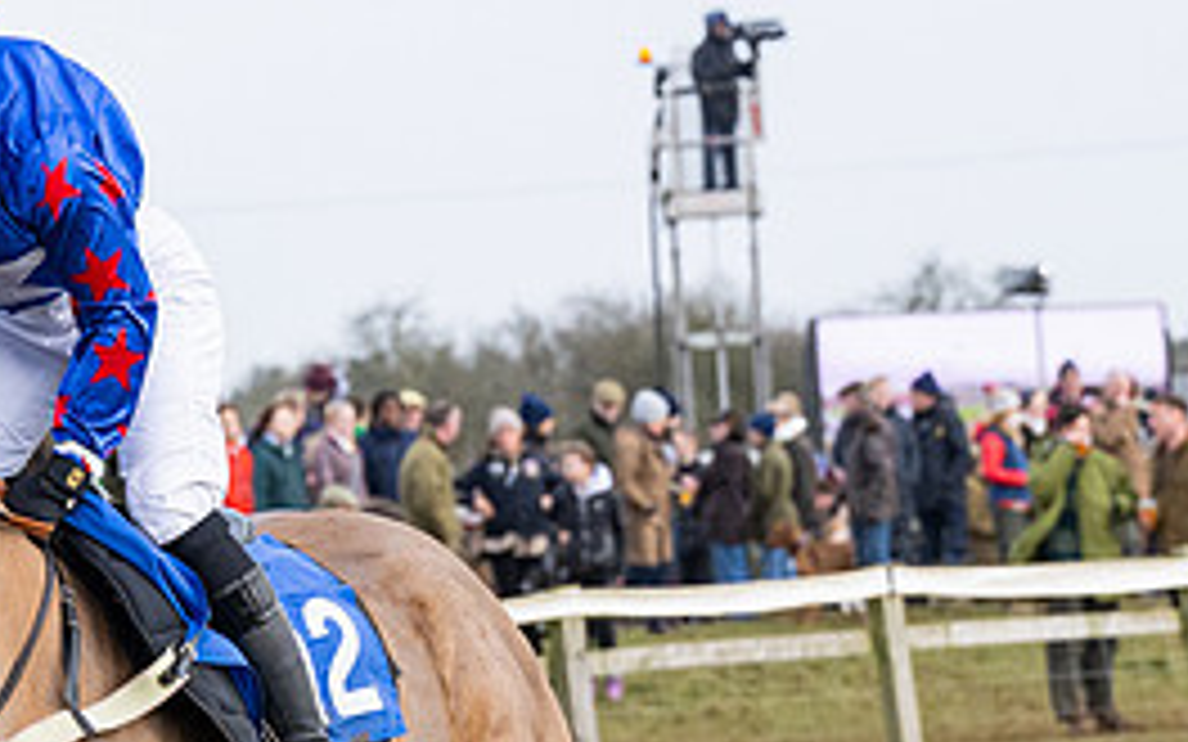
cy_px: 643
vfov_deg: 3.7
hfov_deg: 5.9
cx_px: -61
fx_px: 11494
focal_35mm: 355
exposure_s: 1/1600
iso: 800
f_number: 5
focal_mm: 91
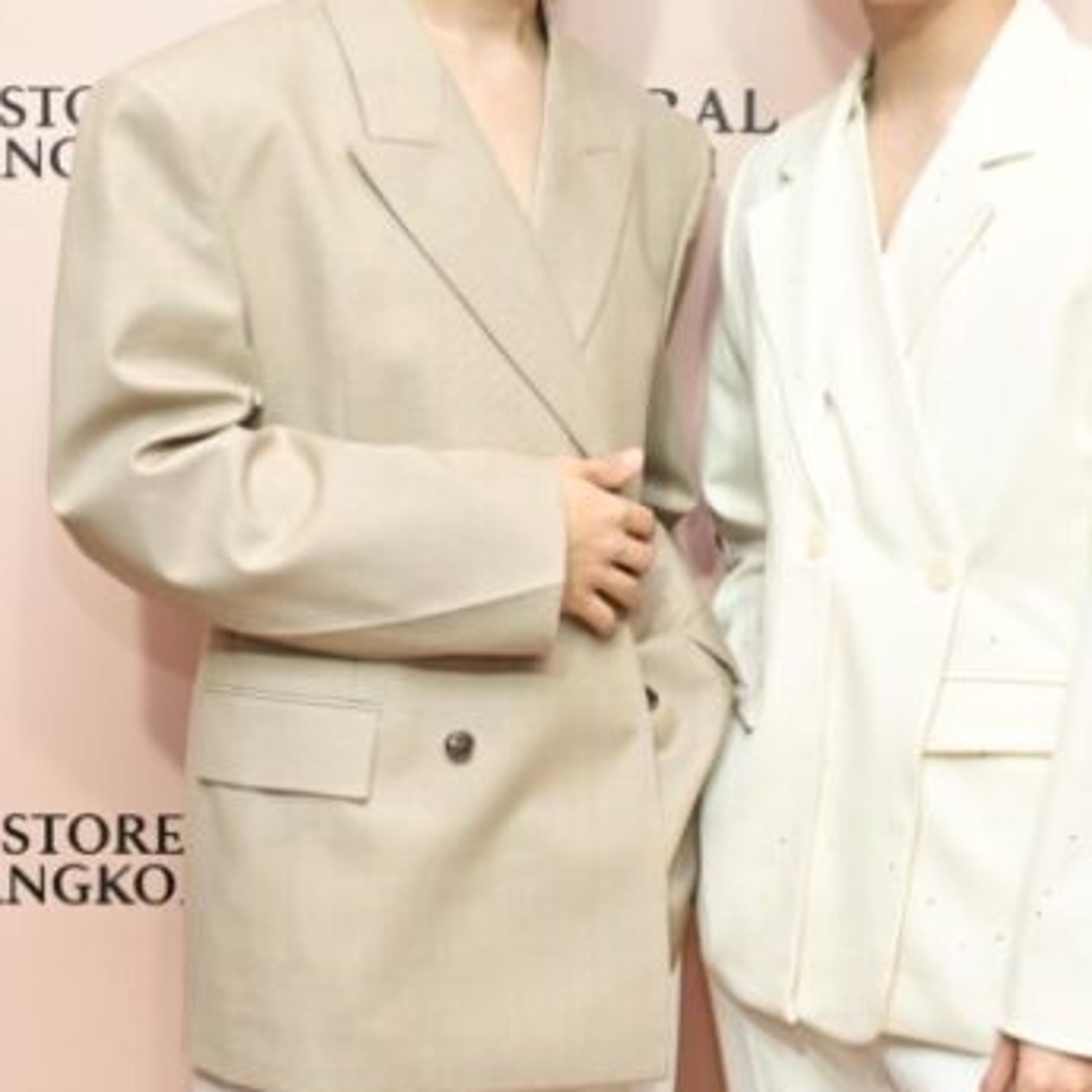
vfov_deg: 17.6
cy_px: 222
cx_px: 538
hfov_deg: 17.7
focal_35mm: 98
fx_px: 3498
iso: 800
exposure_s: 1/160
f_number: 5
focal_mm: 34
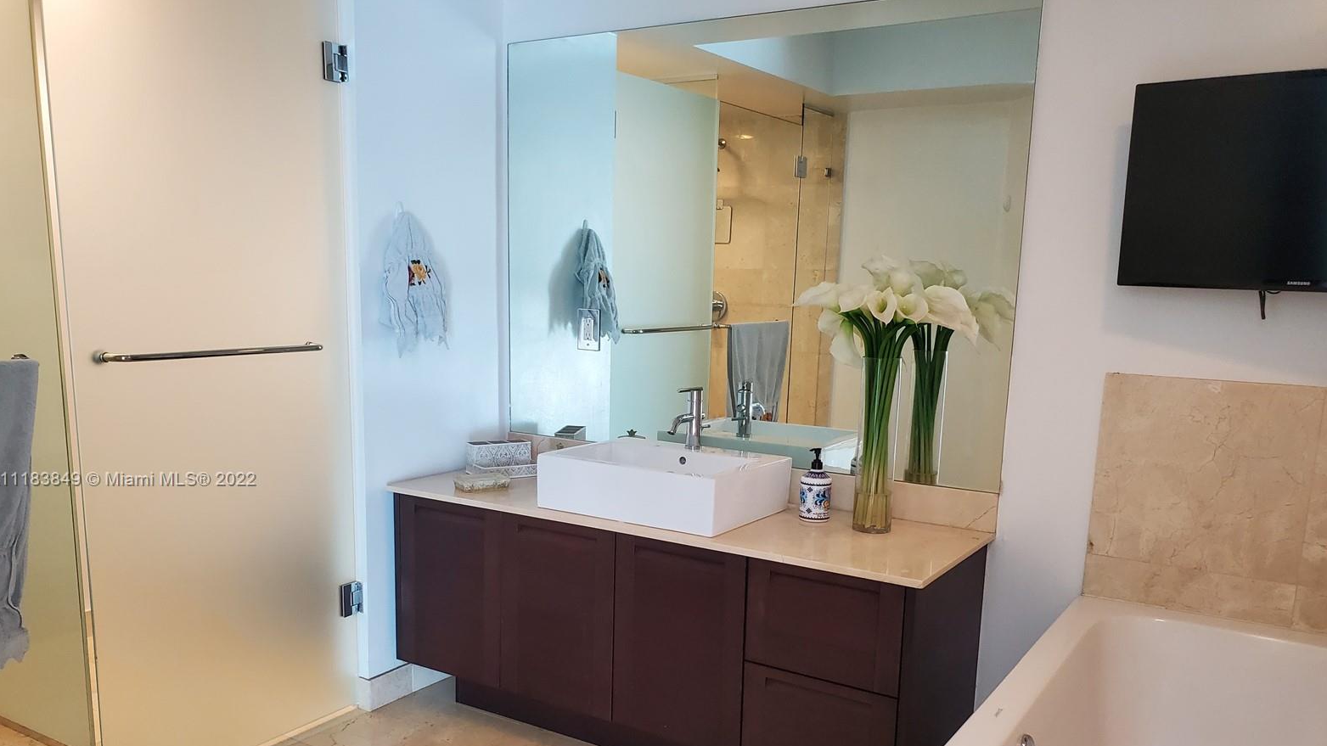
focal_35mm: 29
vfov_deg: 39.8
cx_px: 663
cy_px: 480
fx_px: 1020
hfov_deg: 66.1
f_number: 2.4
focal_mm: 4.3
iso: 250
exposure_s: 1/40
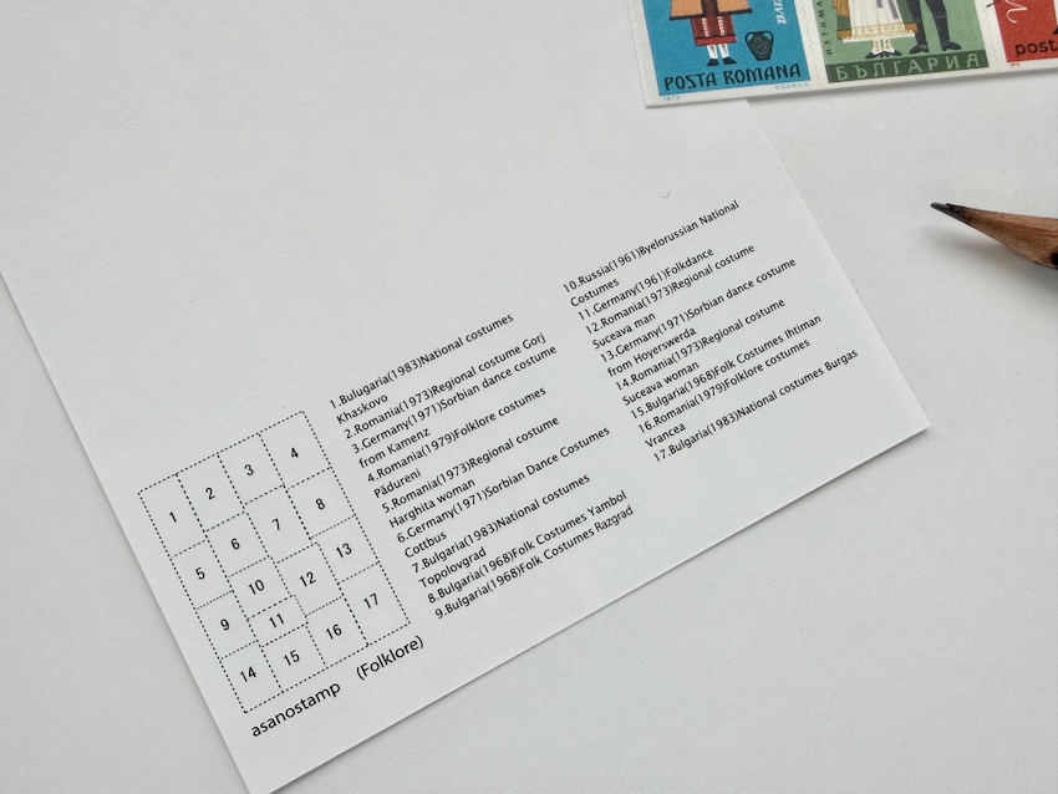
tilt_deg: -81.7
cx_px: 529
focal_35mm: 26
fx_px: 795
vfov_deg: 53.1
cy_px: 397
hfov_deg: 67.3
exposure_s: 1/344
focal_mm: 2.22
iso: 40
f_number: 2.2
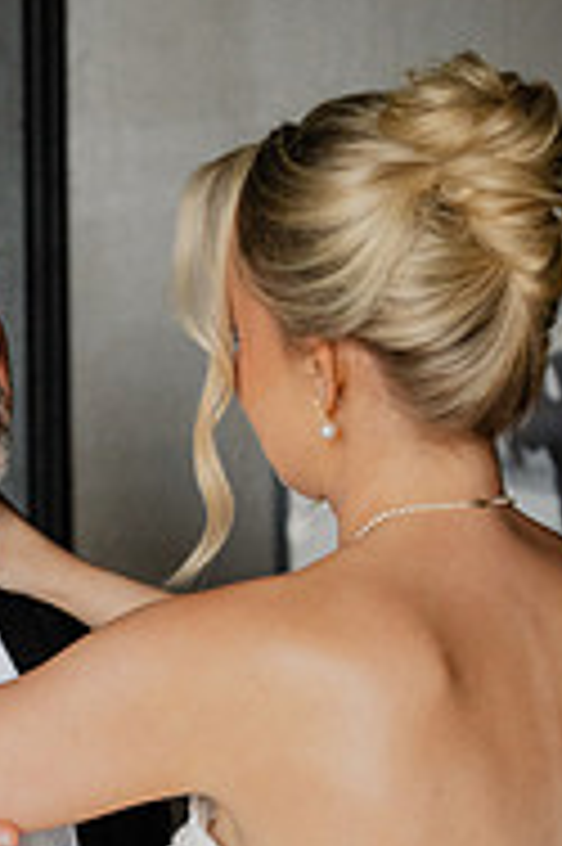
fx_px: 3941
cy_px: 788
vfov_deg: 12.1
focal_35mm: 168
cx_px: 153
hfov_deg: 8.1
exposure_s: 1/250
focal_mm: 70
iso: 2000
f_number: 2.8
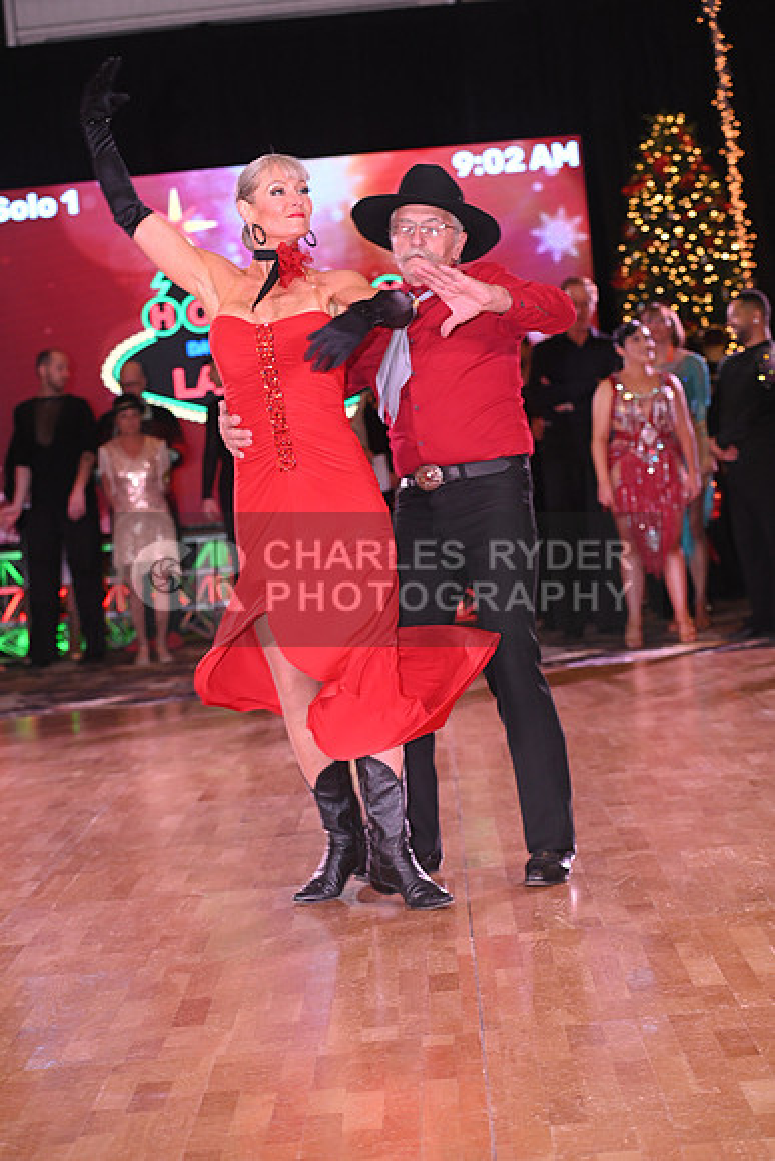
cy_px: 580
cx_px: 388
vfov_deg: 20.4
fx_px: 3227
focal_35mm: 100
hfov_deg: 13.7
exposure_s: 1/200
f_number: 5.6
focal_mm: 100
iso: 2000
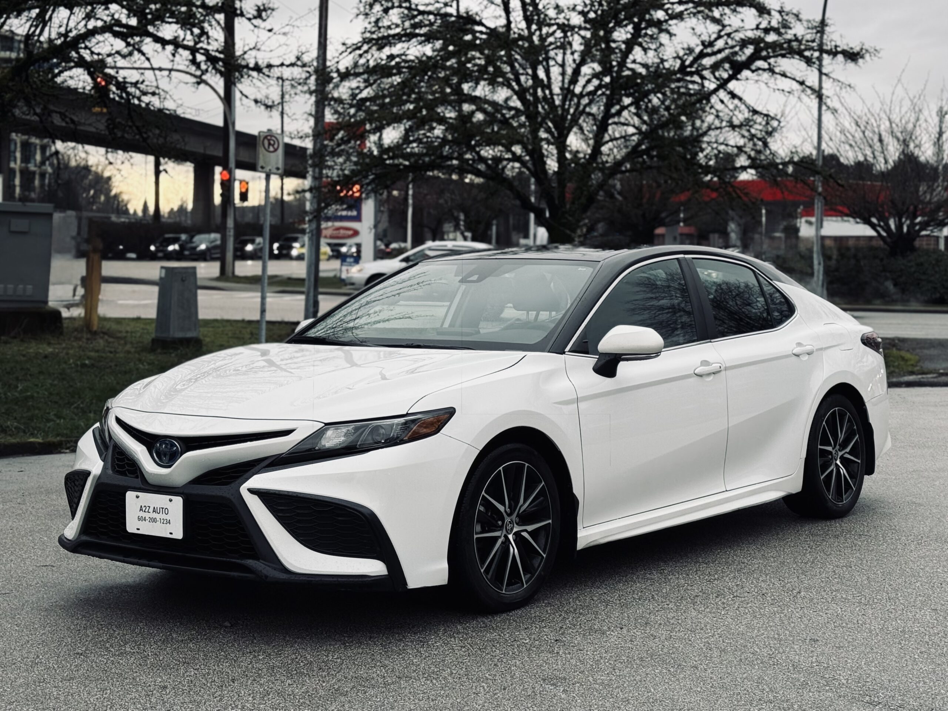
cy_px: 356
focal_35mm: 48
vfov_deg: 30.3
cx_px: 474
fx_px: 1315
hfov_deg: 39.7
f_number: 1.78
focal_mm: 6.76
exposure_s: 1/247
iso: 64
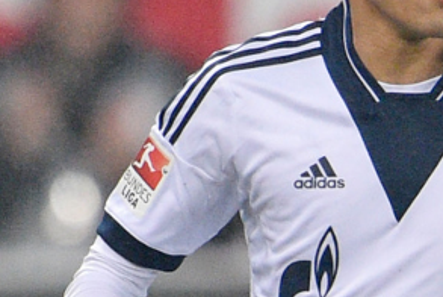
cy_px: 67
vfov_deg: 1.2
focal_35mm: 1125
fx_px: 13857
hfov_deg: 1.8
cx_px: 398
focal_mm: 550
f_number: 4.5
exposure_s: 1/1000
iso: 2500
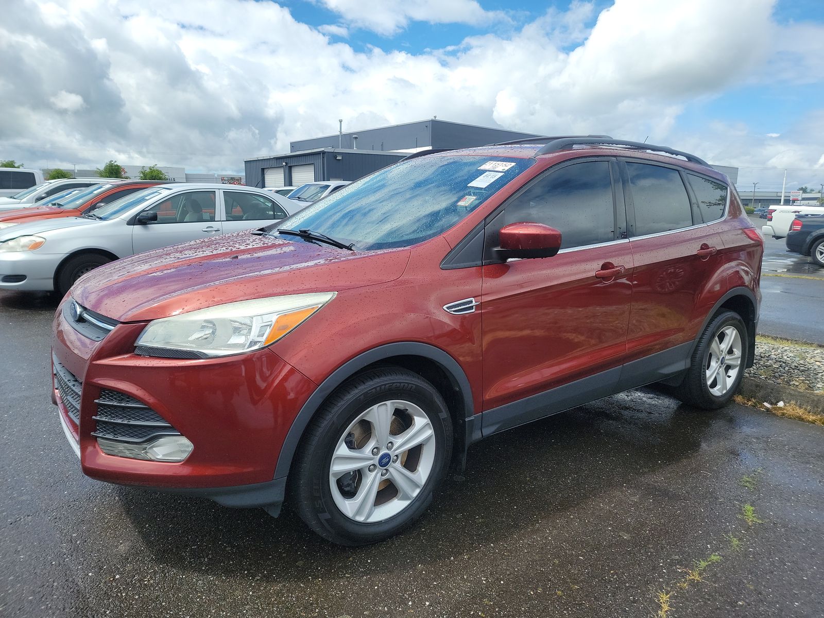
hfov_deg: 71.6
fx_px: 571
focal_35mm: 24
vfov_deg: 56.8
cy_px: 309
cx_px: 412
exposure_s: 1/742
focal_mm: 6.7
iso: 50
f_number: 1.8
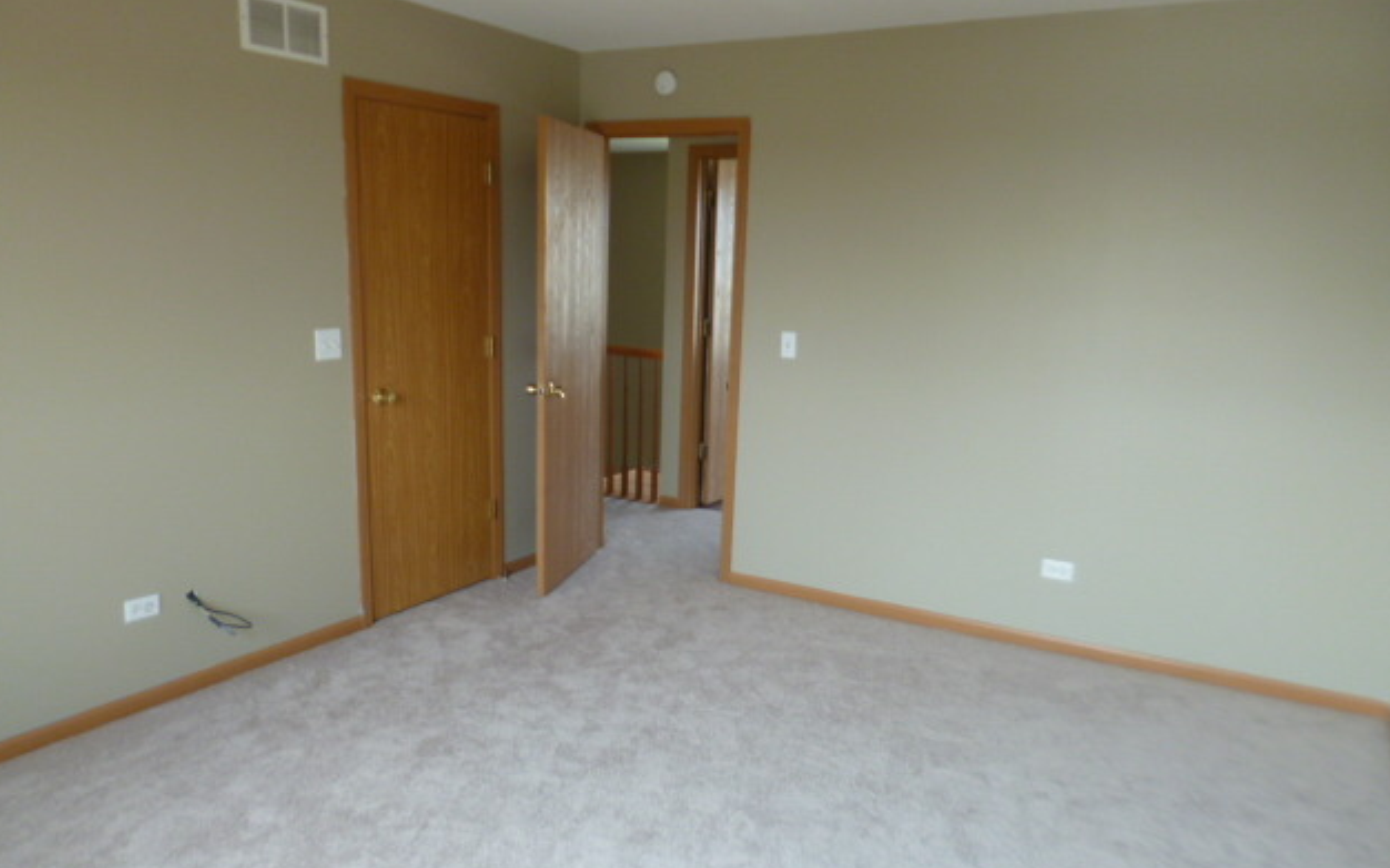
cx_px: 695
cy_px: 473
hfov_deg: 70.4
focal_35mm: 26
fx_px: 985
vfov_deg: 47.5
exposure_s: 1/60
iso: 125
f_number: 2.5
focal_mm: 4.3
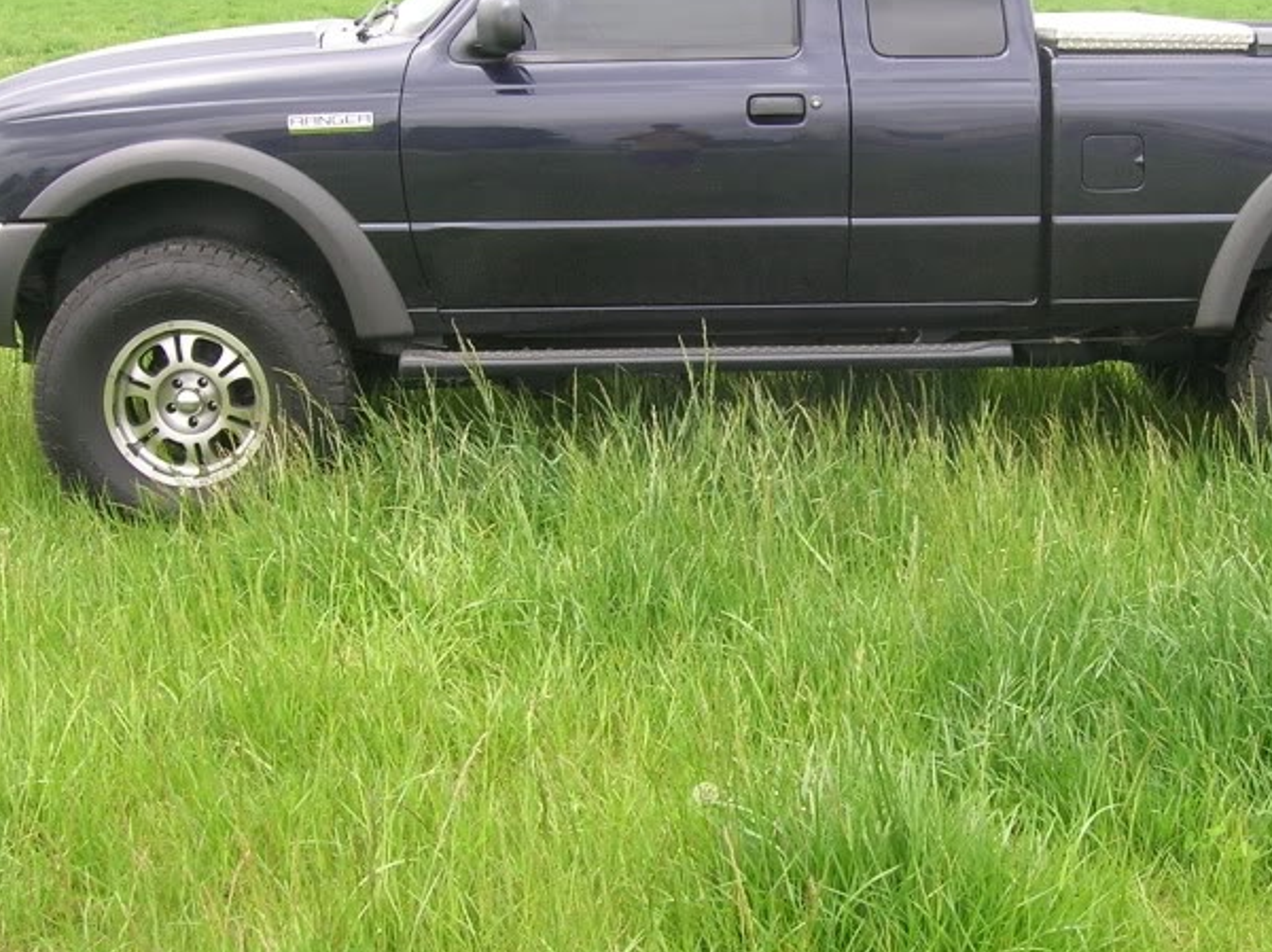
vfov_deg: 25.2
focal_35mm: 58
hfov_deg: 33.1
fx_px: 2130
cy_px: 426
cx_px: 808
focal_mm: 5.7
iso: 50
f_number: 4.9
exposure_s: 1/130
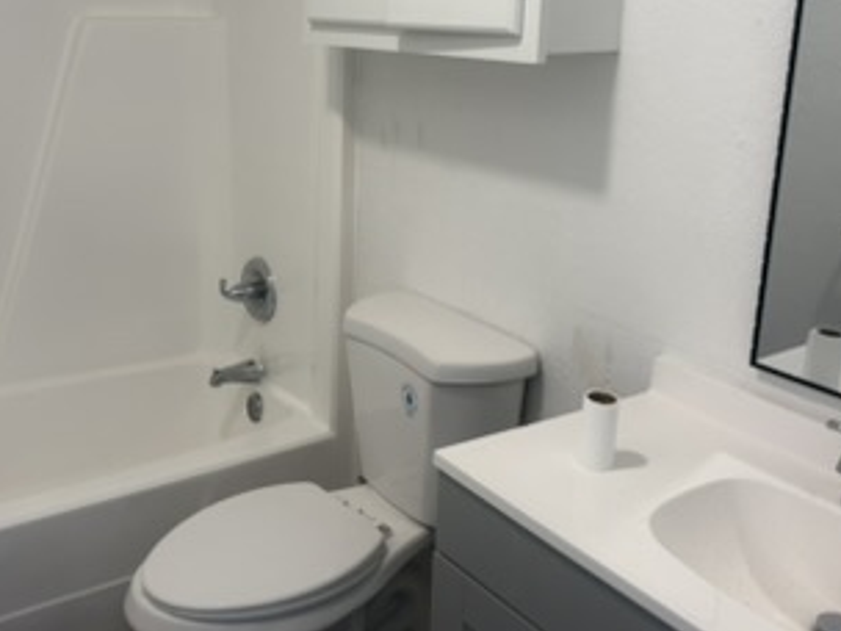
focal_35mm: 41
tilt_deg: -14.5
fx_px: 996
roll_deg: +0.3
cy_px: 244
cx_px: 351
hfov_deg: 45.6
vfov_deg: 35.0
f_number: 1.6
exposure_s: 1/60
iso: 80
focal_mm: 5.96
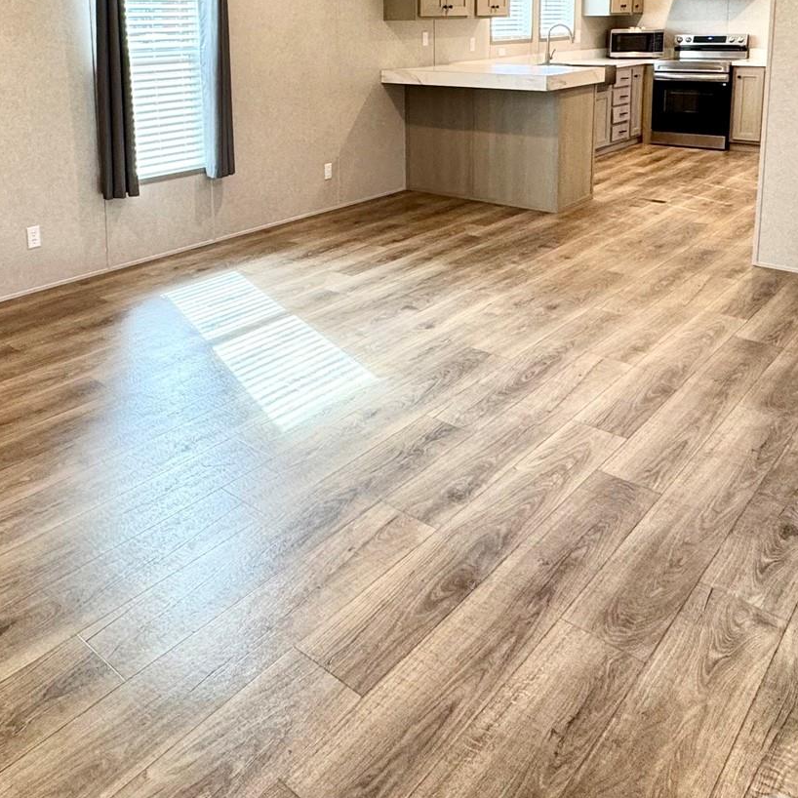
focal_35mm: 31
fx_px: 809
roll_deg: -0.4
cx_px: 339
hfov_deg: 52.3
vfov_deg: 49.1
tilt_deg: -8.7
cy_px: 144
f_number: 2.2
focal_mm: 2.22
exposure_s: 1/120
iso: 160
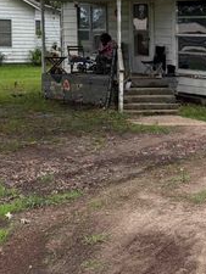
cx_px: 241
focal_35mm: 71
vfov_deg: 27.3
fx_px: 563
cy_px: 96
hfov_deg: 19.6
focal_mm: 6.76
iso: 100
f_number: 1.78
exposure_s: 1/1018
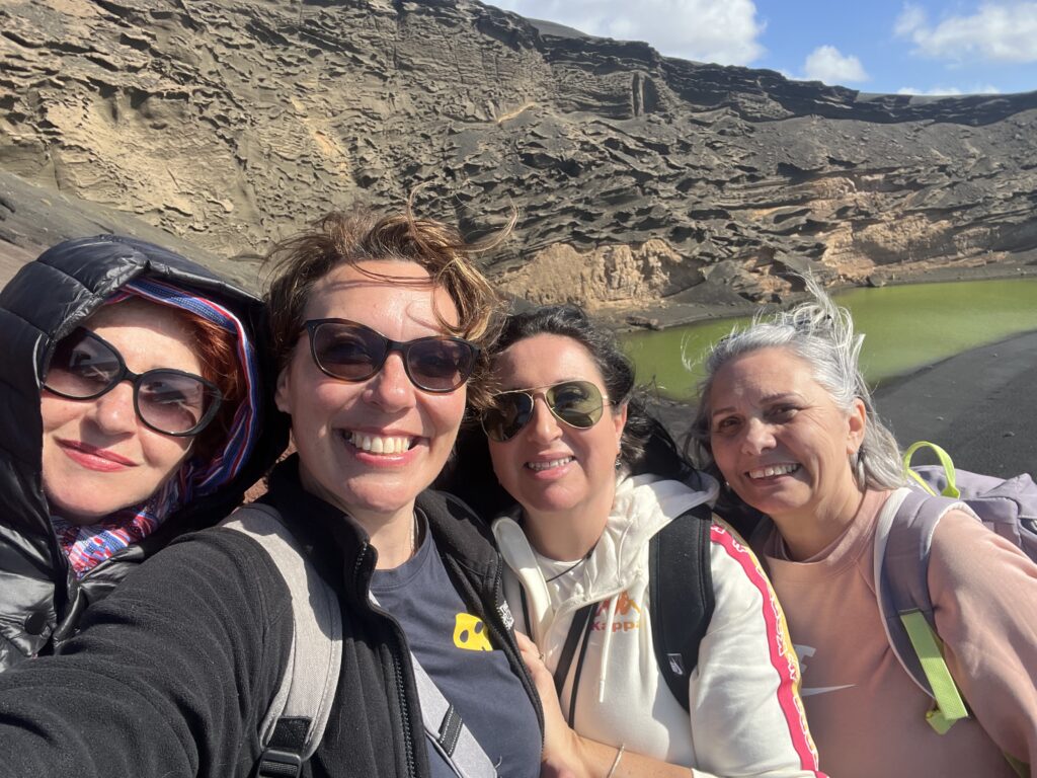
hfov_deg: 73.9
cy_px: 389
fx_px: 689
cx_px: 518
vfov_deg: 58.9
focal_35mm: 23
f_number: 2.2
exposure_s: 1/818
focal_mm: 2.71
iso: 32
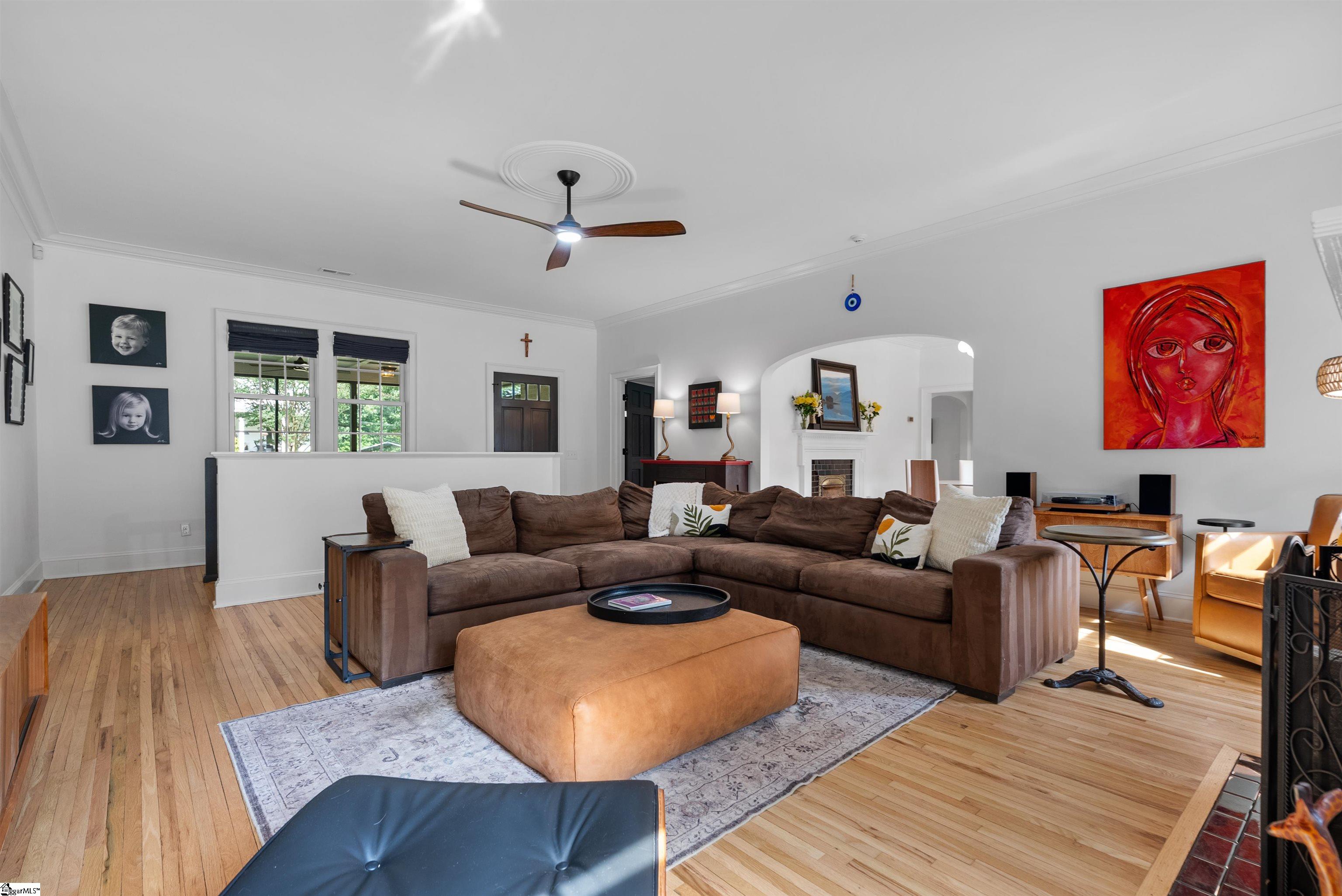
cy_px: 448
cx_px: 671
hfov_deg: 96.7
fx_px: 597
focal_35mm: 16
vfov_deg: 73.8
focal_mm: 16
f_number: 8
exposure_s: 1/2.5
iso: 200
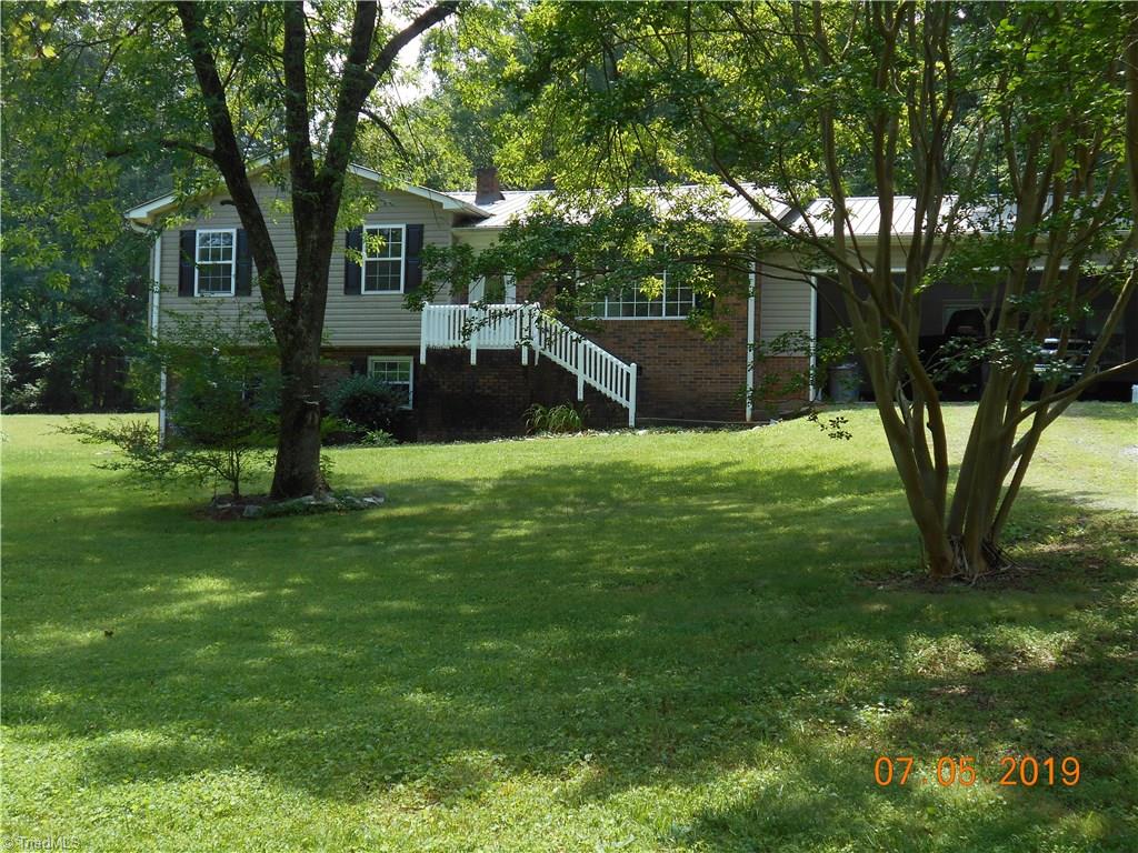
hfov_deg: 38.9
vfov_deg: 29.7
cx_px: 569
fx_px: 1611
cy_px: 426
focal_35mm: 49
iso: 80
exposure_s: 1/200
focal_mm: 8.8
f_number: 4.5
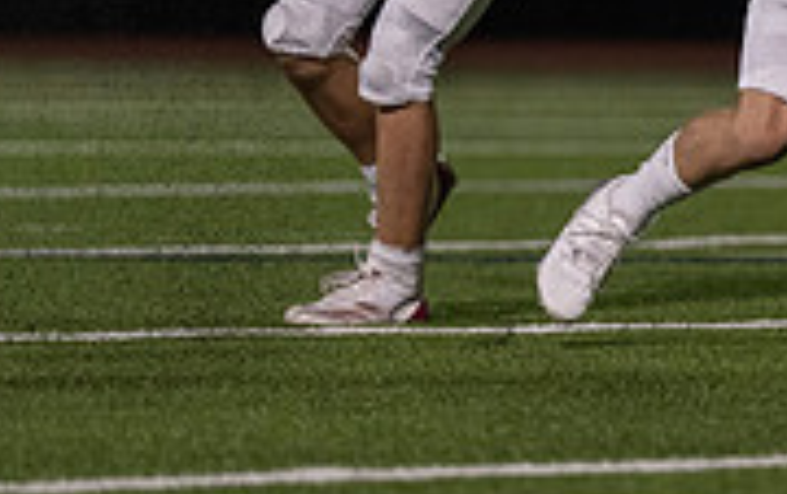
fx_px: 15076
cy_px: -131
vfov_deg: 1.9
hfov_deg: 3.0
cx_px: 992
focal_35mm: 702
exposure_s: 1/1000
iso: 4000
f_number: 2.8
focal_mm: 200
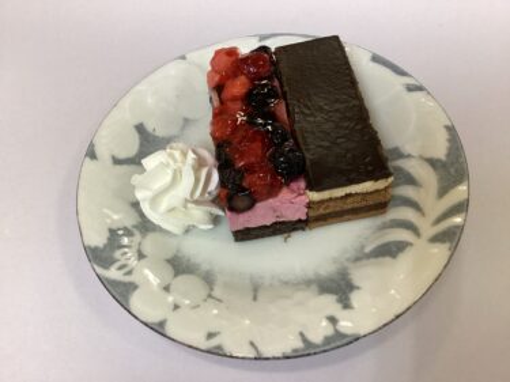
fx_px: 457
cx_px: 255
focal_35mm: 31
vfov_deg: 45.4
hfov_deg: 58.4
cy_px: 191
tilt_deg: -59.0
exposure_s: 1/60
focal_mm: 3.3
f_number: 2.4
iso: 160
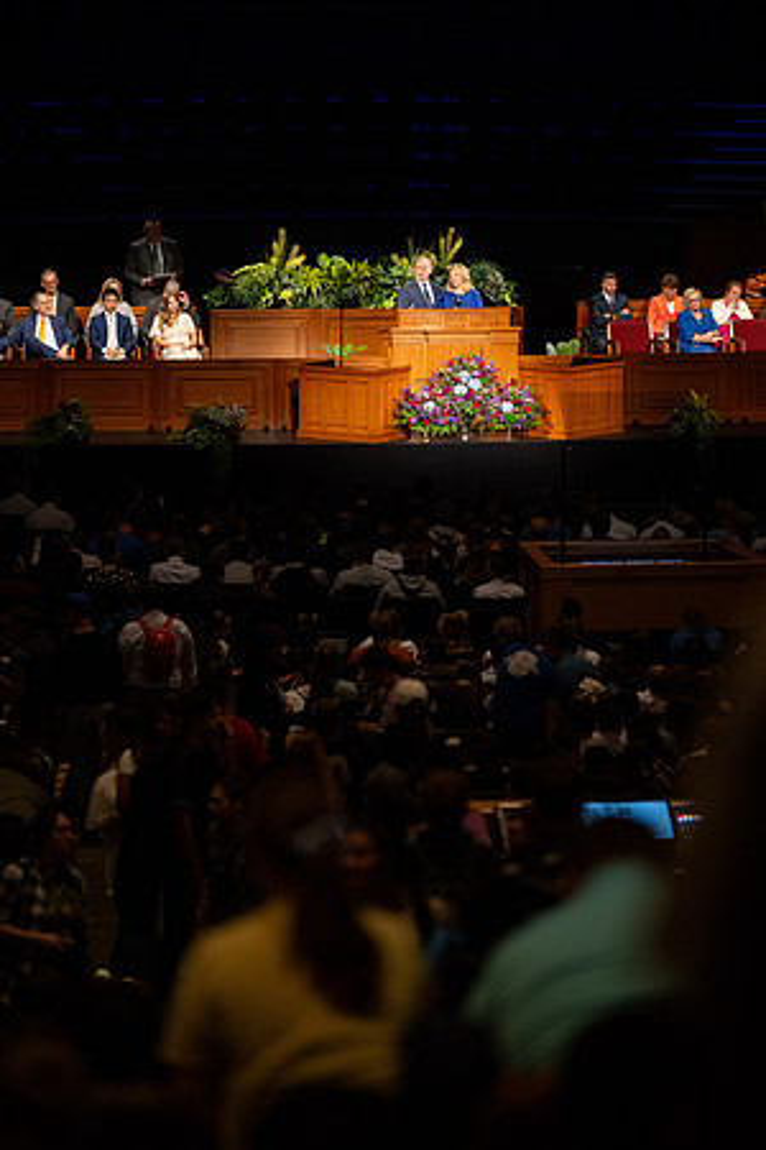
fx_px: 6223
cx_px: 383
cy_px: 575
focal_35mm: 195
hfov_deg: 7.0
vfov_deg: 10.5
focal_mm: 195
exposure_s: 1/250
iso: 1600
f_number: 3.2
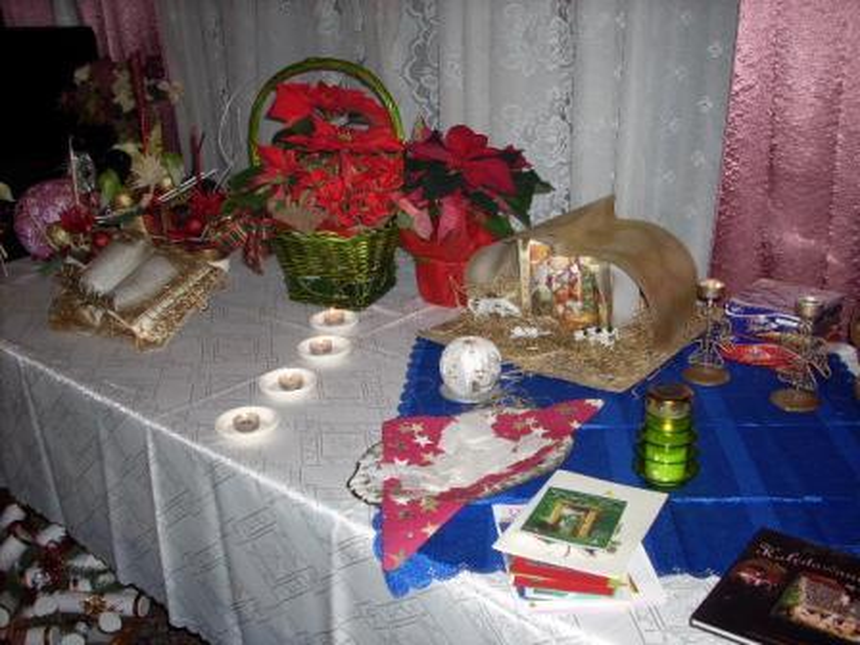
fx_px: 919
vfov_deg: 38.7
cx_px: 430
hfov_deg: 50.1
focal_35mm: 37
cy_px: 322
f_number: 2.8
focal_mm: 6.2
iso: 64
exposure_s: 1/60
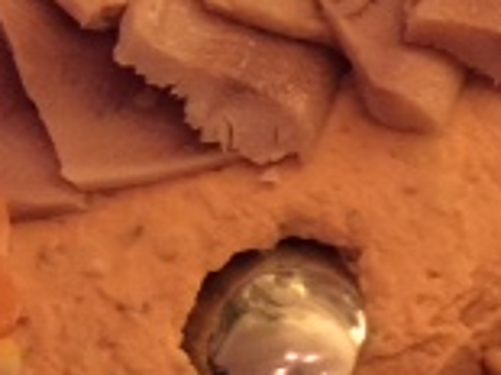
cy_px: 204
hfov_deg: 16.1
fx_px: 1735
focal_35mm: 120
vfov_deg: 12.3
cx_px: 3
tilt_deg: -59.3
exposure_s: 1/15
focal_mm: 4.15
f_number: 2.2
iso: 640
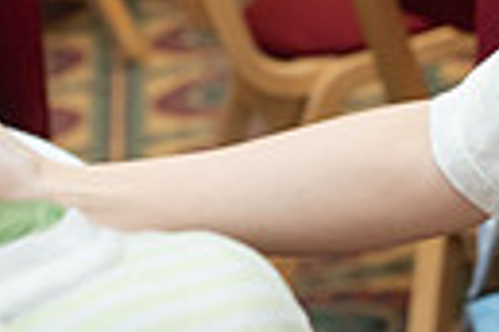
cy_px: -48
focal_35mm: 279
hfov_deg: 7.4
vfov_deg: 4.9
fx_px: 3867
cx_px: 244
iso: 2000
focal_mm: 62
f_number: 5.6
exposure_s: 1/160
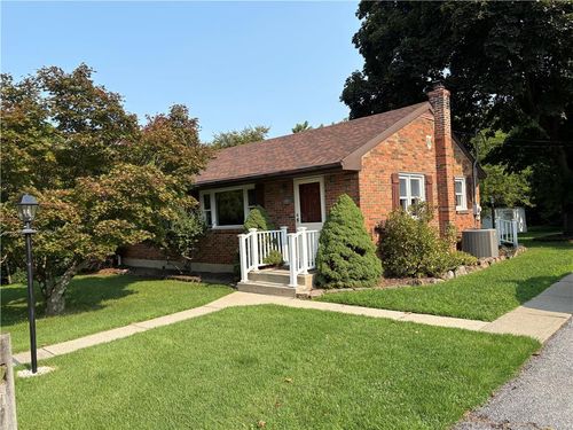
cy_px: 215
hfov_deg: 67.3
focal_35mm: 26
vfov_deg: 53.1
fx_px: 430
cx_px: 286
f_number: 1.6
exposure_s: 1/1706
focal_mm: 5.96
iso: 50
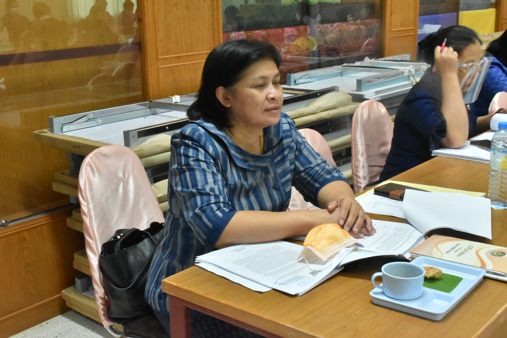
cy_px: 169
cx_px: 254
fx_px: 676
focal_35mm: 48
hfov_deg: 41.1
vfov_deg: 28.1
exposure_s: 1/20
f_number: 18
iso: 3200
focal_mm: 32
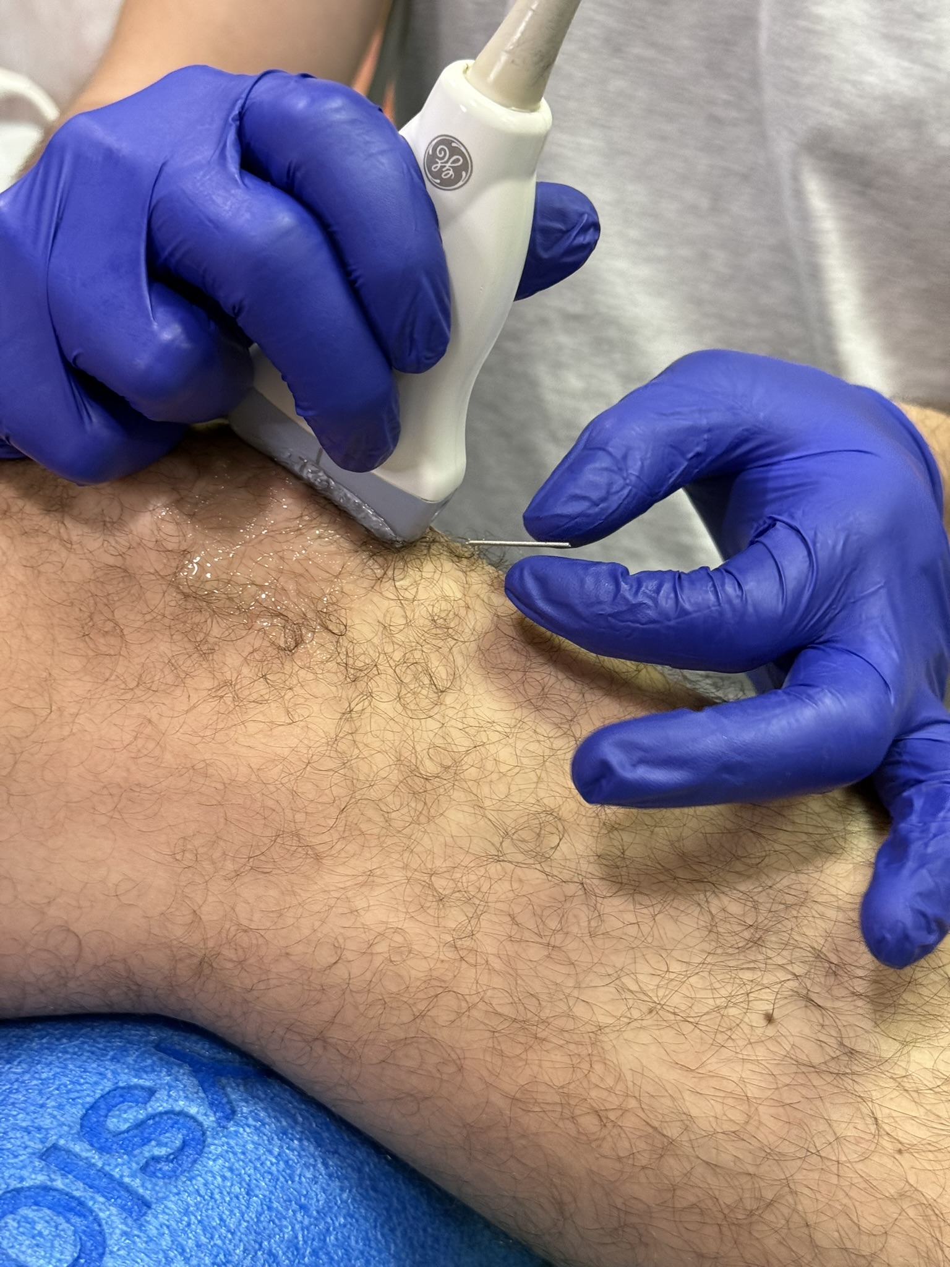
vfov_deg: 39.7
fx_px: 1756
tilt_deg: -24.2
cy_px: 634
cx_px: 475
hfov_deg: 30.3
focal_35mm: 48
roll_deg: -0.4
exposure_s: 1/50
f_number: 1.78
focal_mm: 6.76
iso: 200
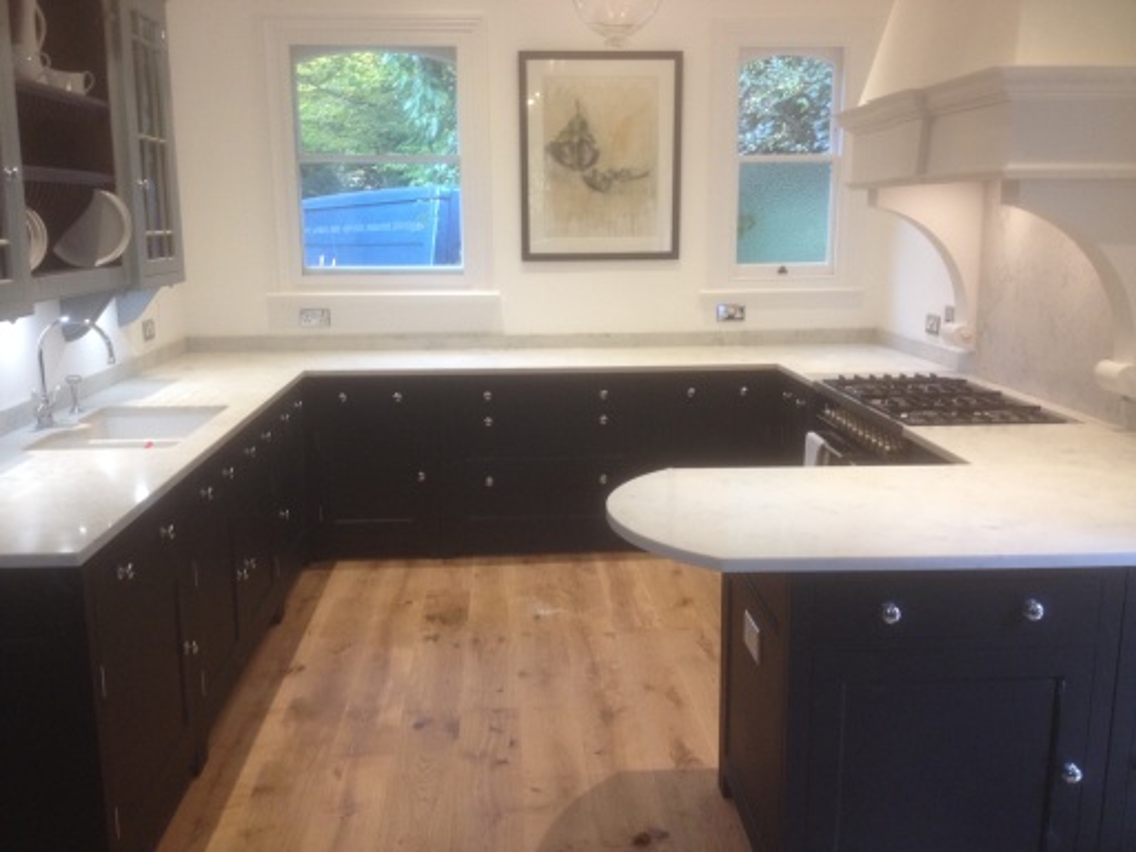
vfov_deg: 40.7
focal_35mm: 35
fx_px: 1149
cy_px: 426
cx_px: 568
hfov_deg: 52.6
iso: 100
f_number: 2.4
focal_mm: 4.28
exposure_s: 1/20
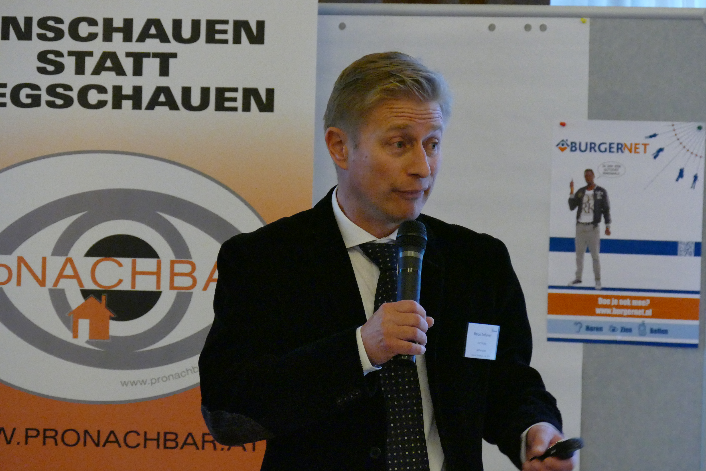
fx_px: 4334
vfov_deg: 6.2
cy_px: 236
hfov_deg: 9.3
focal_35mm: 221
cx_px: 353
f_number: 4
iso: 3200
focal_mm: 80.51
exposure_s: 1/100
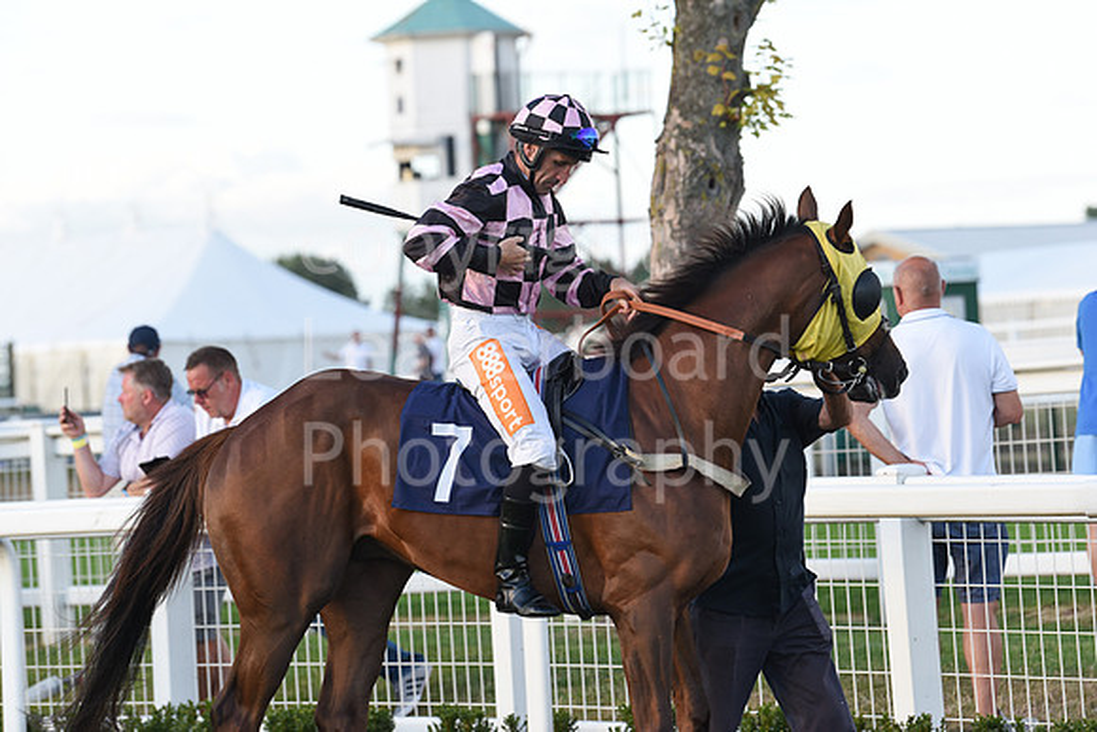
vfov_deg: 8.6
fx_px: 4876
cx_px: 548
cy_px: 366
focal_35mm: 160
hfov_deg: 12.8
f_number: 5
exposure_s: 1/800
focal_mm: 160
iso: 1000
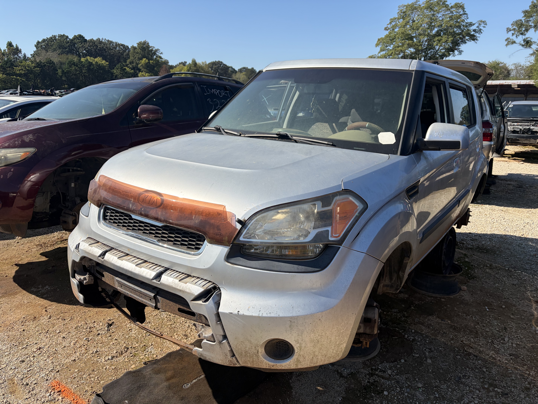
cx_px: 269
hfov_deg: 67.3
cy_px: 202
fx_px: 404
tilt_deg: -12.9
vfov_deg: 53.1
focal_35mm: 26
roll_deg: -0.1
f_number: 1.6
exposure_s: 1/4608
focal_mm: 5.96
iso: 64
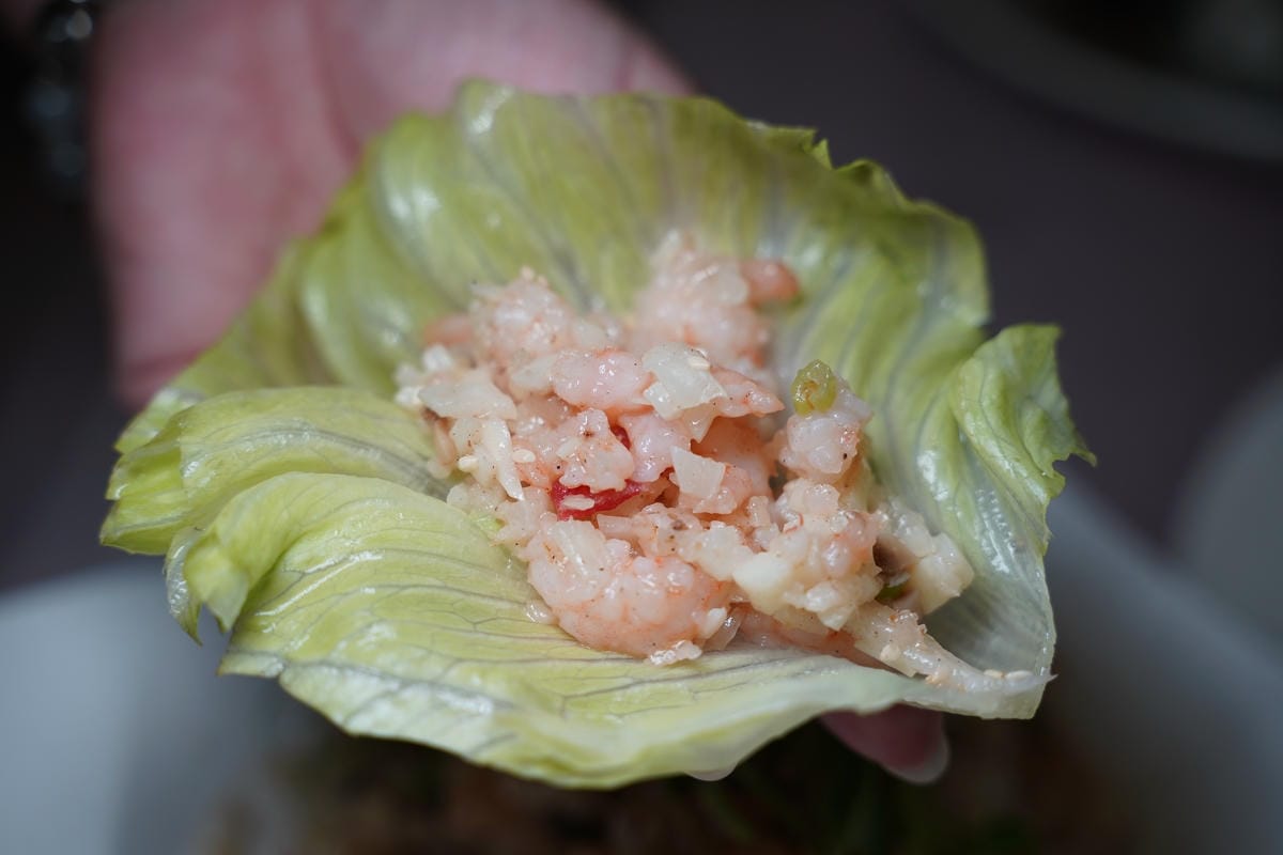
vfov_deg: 18.2
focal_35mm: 75
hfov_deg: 27.0
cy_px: 428
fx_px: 2673
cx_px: 642
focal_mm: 75
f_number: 4
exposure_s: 1/80
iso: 100
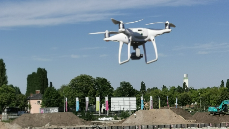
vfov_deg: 15.2
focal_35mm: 79
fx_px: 480
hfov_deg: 26.9
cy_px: 103
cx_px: 115
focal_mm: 5.56
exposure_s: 1/7143
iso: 50
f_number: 2
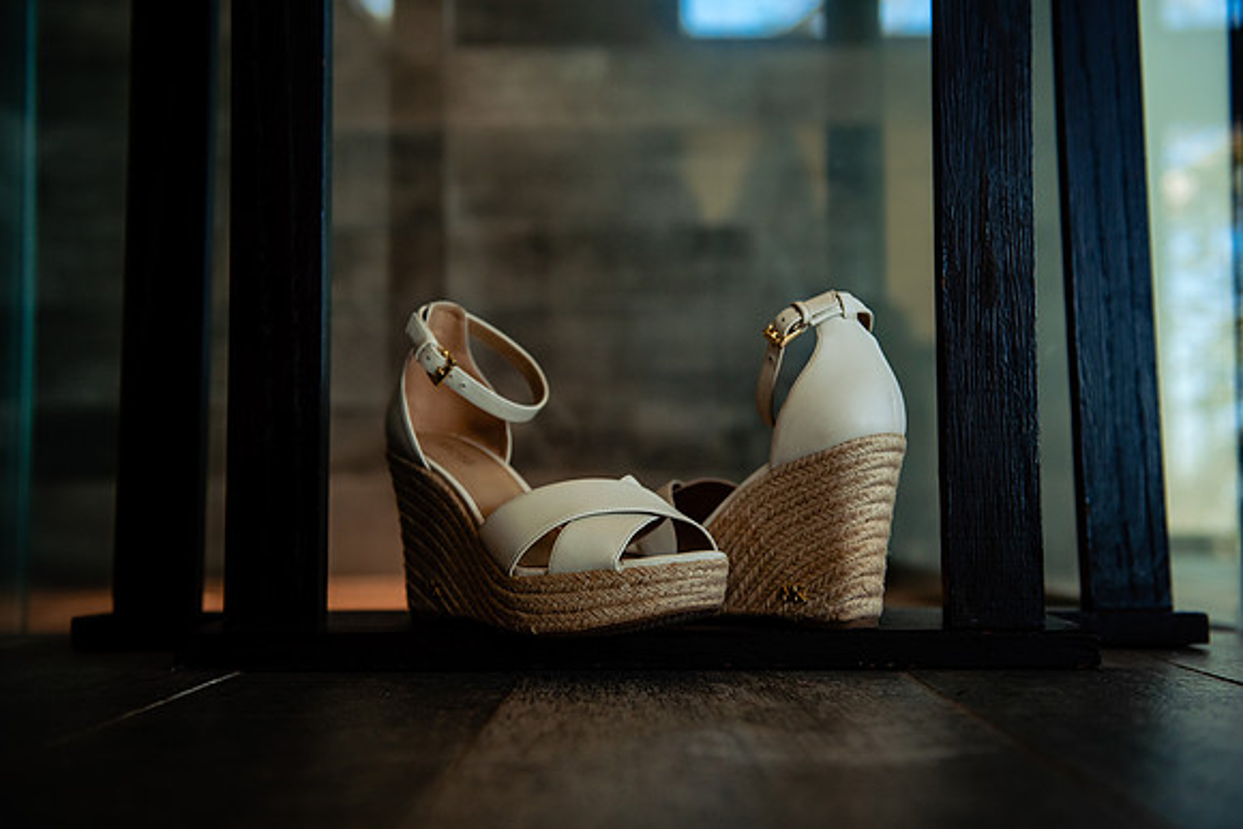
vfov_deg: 29.9
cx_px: 626
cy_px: 414
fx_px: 1555
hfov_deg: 43.6
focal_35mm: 45
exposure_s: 1/250
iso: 640
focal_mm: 44
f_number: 3.2
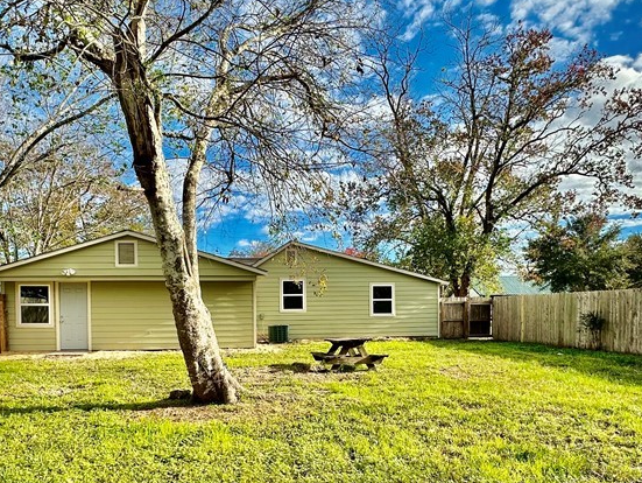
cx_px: 274
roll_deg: +1.0
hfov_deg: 66.9
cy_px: 322
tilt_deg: -2.0
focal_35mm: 26
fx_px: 483
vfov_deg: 52.1
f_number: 2.2
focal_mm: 2.22
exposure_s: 1/1171
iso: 40
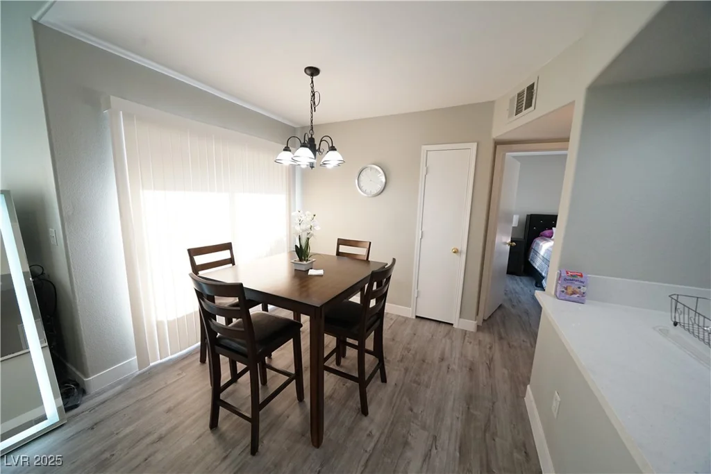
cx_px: 356
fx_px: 237
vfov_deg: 90.0
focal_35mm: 12
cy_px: 237
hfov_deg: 112.6
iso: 2000
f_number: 7.1
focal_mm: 12
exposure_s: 1/125
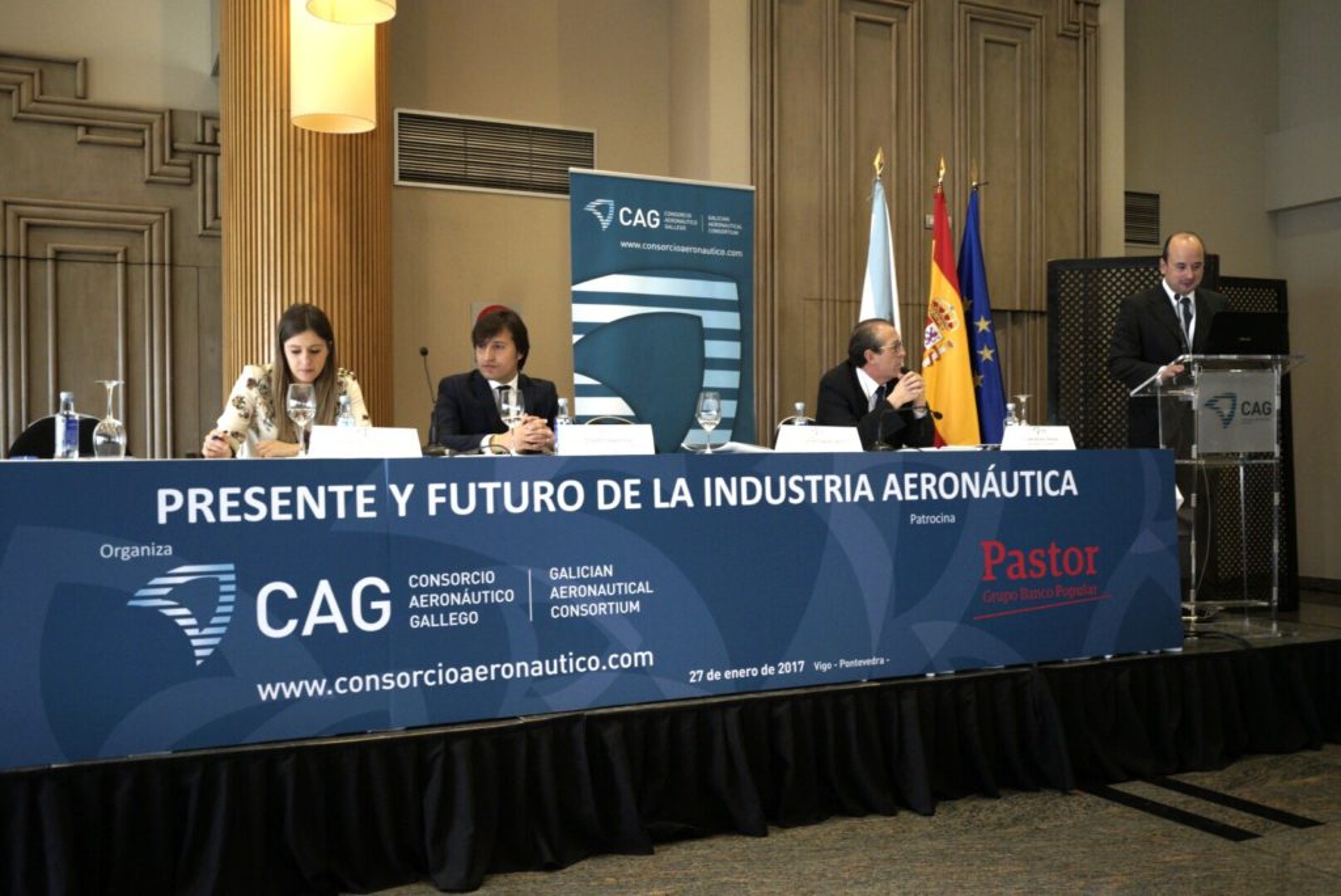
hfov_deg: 54.4
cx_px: 670
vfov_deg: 37.9
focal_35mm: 35
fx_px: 1304
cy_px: 448
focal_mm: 35
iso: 800
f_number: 4
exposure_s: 1/60
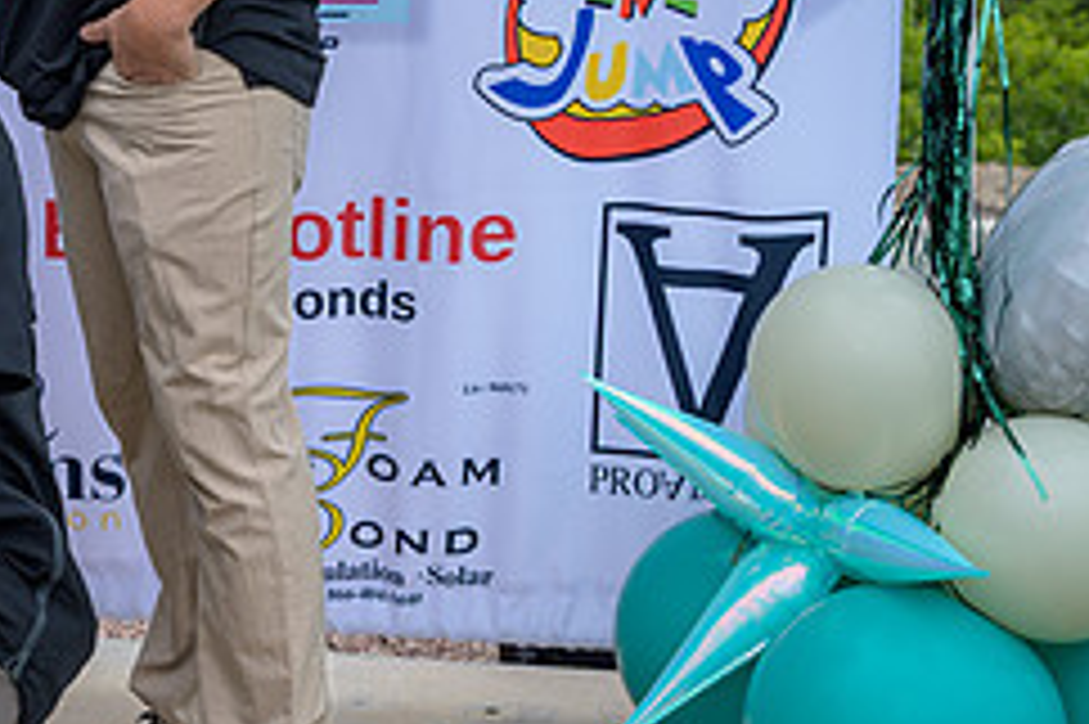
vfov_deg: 14.1
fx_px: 2902
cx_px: -81
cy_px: 106
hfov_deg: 20.4
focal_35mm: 96
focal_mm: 40
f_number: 4
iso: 125
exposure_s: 1/200
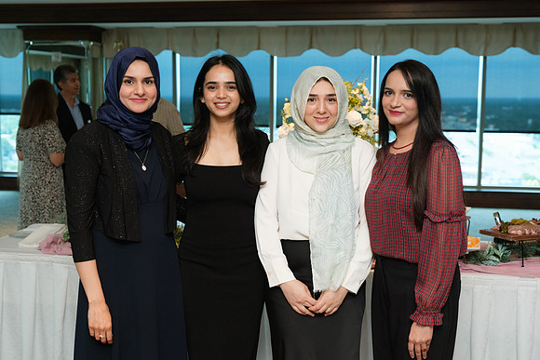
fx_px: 675
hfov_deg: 43.6
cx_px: 270
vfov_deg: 29.9
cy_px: 180
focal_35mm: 45
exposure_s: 1/125
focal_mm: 30.2
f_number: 2.8
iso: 800
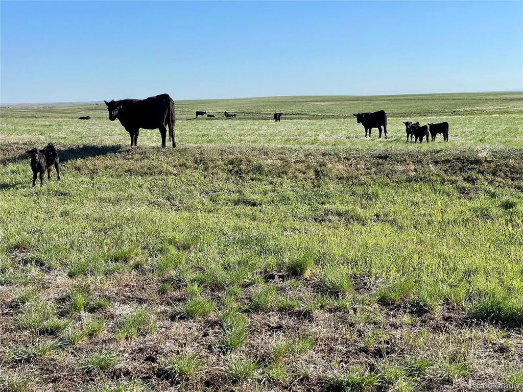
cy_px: 196
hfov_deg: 36.8
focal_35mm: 52
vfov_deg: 28.0
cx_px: 262
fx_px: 786
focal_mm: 6
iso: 25
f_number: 2
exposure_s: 1/1497
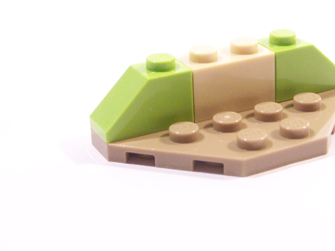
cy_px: 74
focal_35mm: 84
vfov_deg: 17.5
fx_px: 813
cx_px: 222
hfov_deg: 23.2
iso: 400
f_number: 3.6
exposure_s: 1/30
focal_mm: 9.8
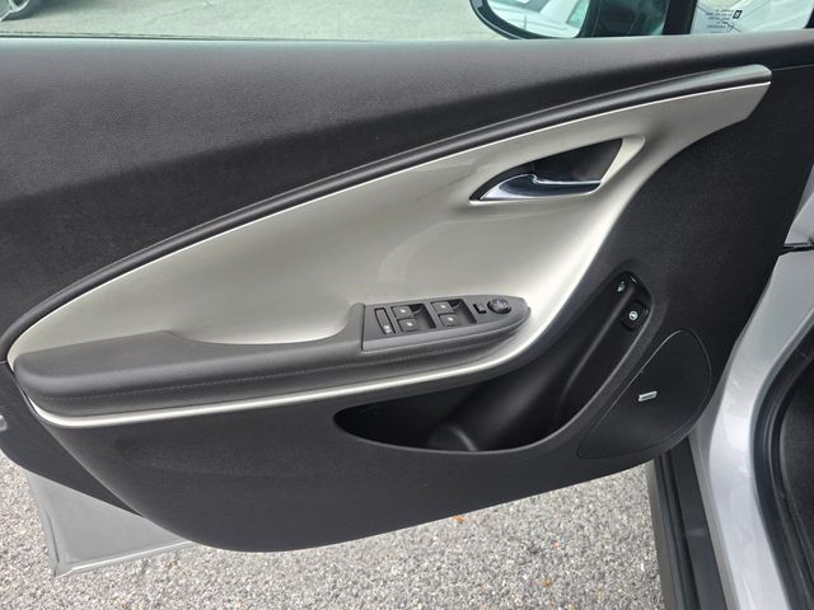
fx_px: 541
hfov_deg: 73.9
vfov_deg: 58.9
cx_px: 407
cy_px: 305
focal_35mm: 23
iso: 80
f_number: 1.7
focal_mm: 6.3
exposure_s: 1/180
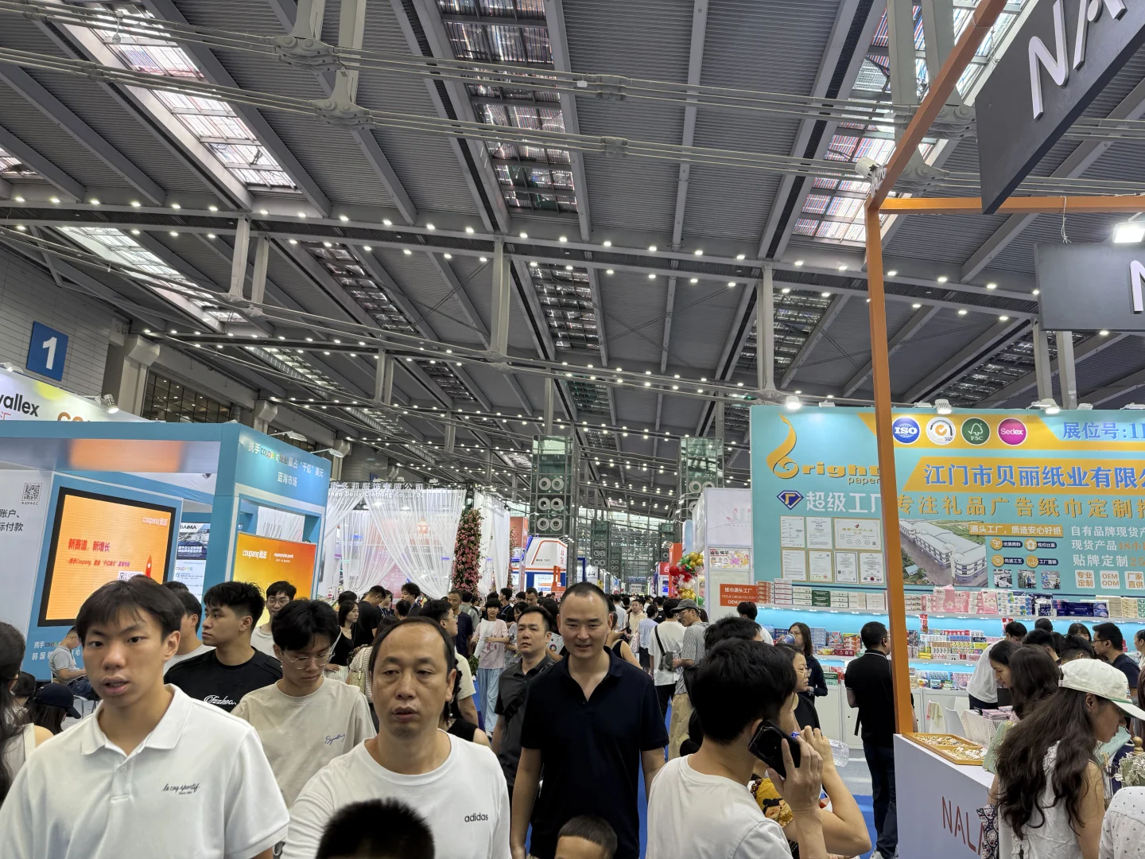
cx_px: 572
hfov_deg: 71.6
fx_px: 794
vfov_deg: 56.8
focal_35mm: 24
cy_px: 430
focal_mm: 6.76
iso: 80
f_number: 1.78
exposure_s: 1/100
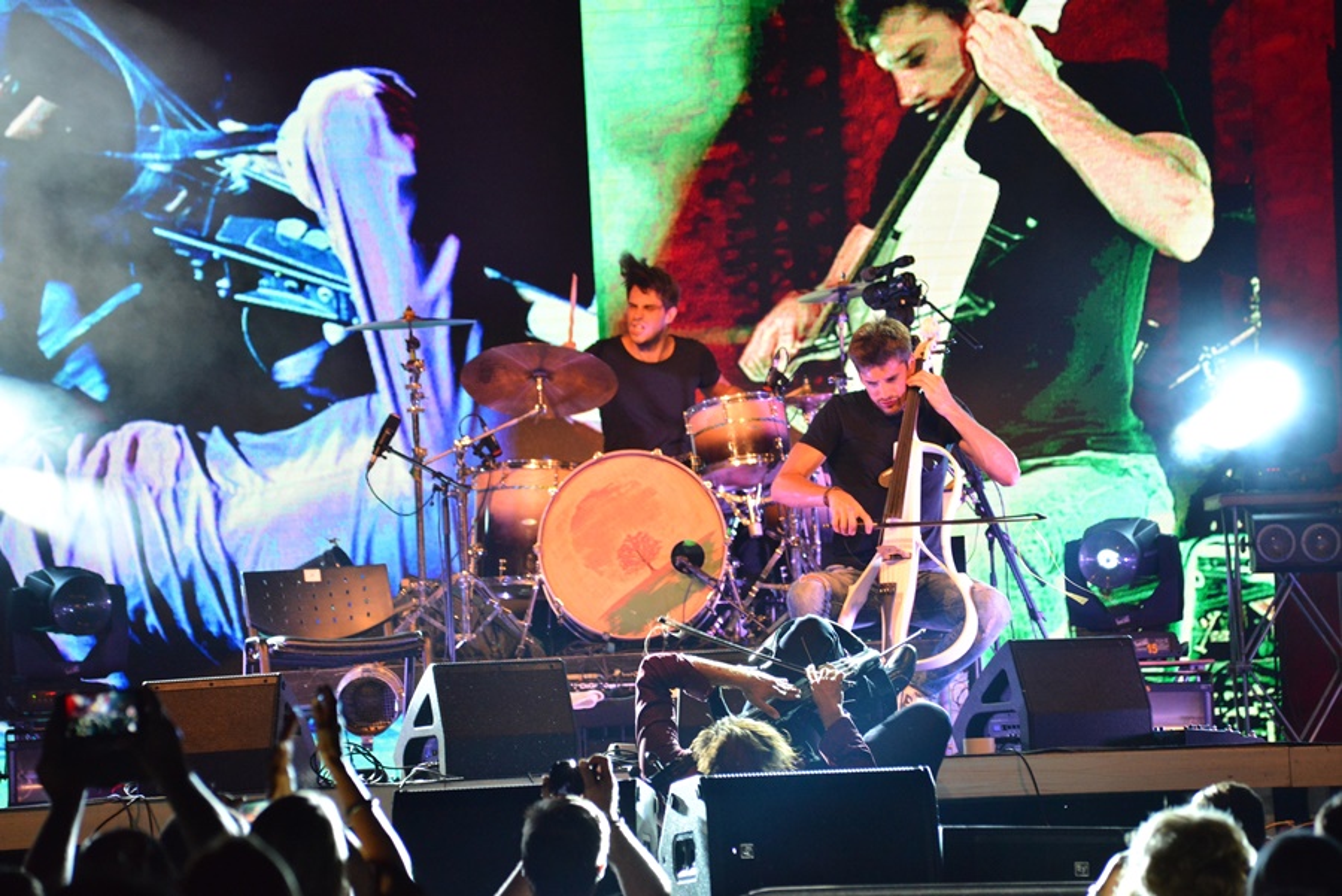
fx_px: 7459
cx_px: 671
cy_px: 448
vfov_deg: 6.9
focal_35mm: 200
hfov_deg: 10.3
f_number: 5.6
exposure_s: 1/200
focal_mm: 200
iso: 4000
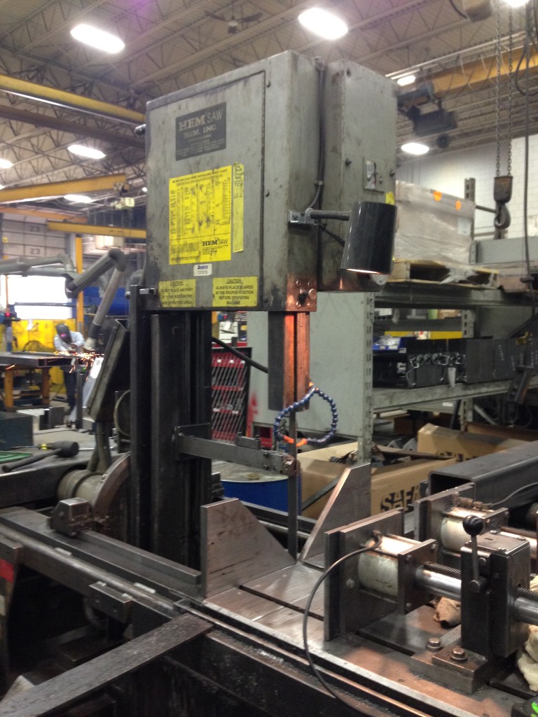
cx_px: 269
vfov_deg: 55.4
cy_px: 358
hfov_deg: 42.9
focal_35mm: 33
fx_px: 684
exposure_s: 1/20
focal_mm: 4.12
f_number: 2.4
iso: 200
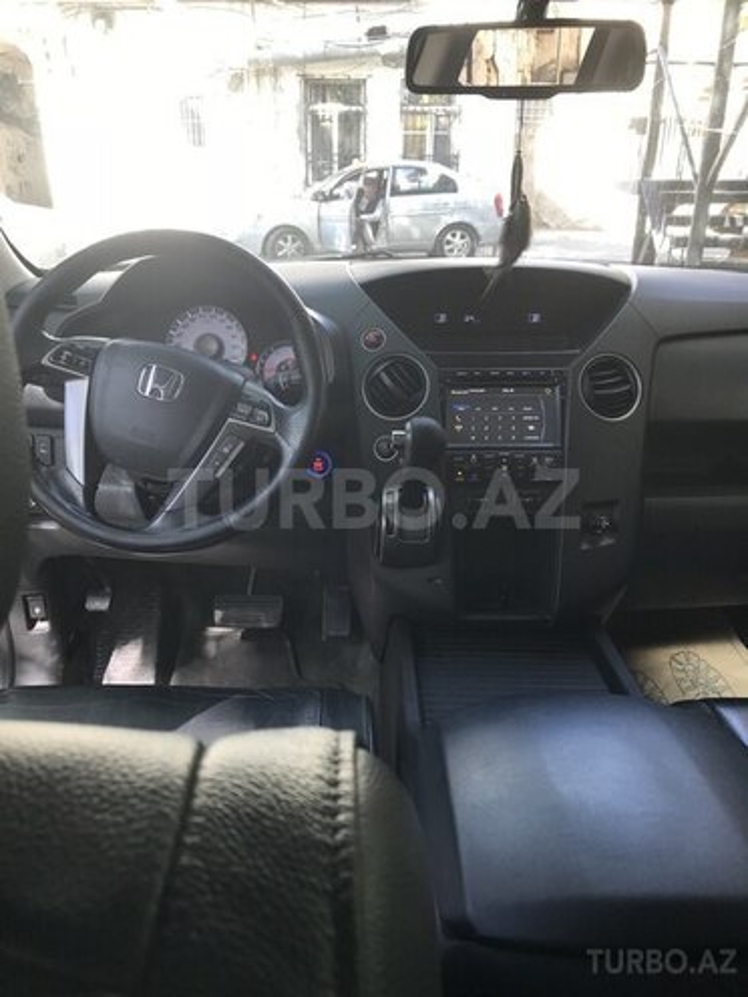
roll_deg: -0.6
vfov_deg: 63.4
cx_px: 374
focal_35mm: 28
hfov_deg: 49.7
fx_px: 807
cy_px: 498
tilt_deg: -21.5
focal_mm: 3.99
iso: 25
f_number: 1.8
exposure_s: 1/50
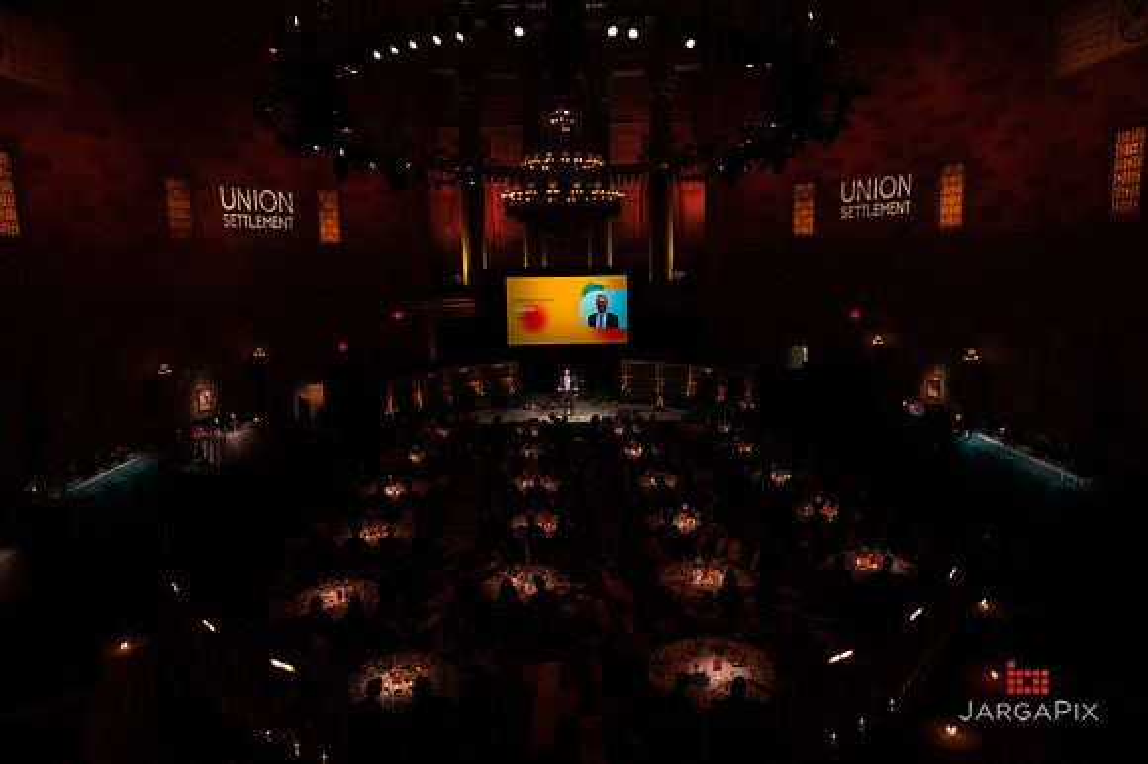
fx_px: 765
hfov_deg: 73.8
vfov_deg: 53.1
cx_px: 574
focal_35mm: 24
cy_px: 382
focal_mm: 24
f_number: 4
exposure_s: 1/200
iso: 1600
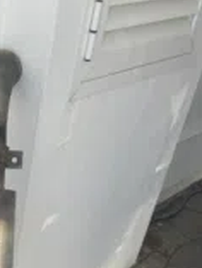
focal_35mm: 61
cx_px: -33
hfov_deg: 22.4
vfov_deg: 29.0
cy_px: 287
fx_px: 474
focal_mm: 6.76
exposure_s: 1/1869
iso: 80
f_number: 1.78
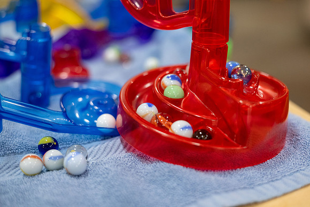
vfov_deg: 27.0
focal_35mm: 50
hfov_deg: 39.6
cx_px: 155
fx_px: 431
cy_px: 104
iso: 1600
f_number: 2.8
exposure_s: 1/320
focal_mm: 50
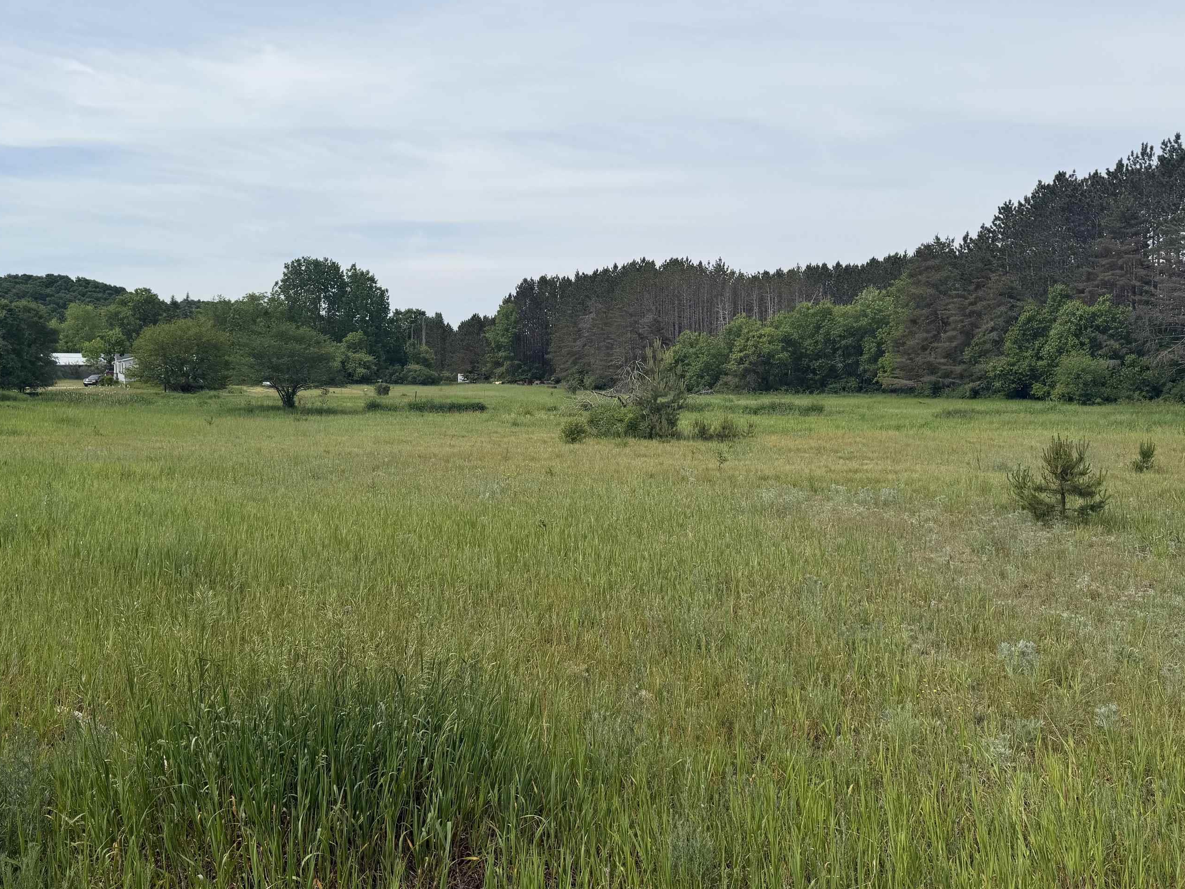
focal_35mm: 29
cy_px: 428
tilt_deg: -3.4
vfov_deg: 48.2
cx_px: 539
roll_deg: +0.9
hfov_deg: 61.5
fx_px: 993
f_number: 1.78
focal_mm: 6.76
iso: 80
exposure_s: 1/5319
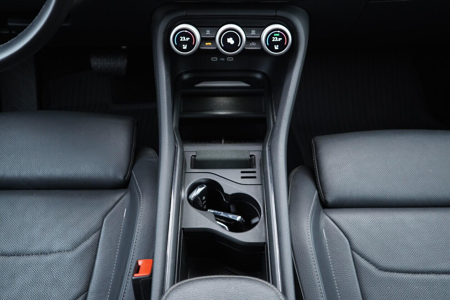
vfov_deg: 36.9
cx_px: 225
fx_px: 450
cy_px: 150
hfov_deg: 53.1
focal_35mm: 36
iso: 500
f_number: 2.8
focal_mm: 24
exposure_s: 1/40
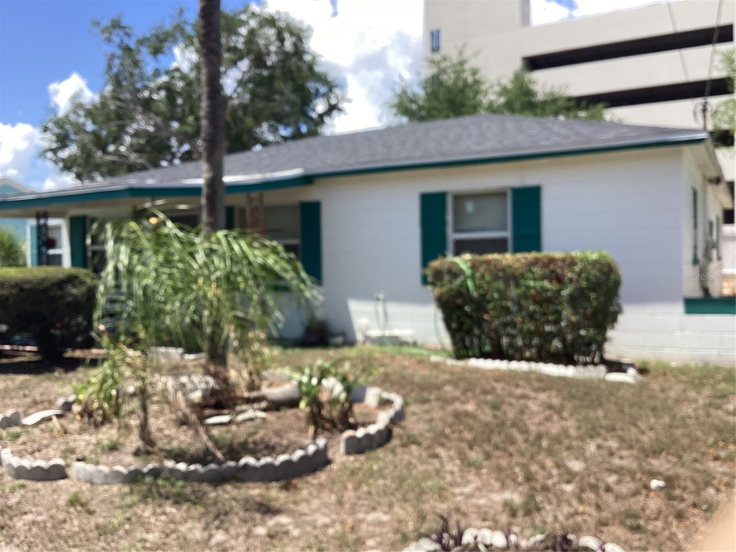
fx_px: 659
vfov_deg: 45.4
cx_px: 368
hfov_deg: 58.4
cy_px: 276
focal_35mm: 31
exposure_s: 1/916
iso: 25
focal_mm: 3.3
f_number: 2.4
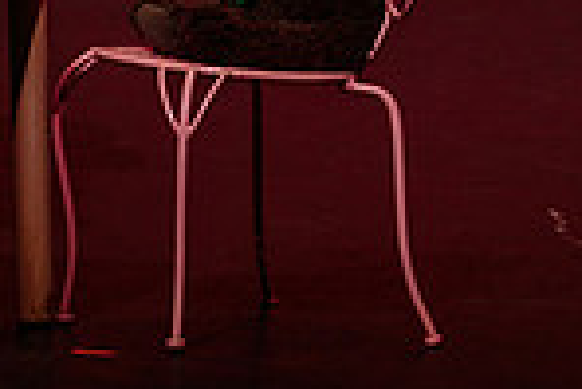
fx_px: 14224
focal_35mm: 879
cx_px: -10
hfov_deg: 2.3
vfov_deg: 1.6
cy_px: -386
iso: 1250
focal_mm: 200
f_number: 2.8
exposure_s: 1/500
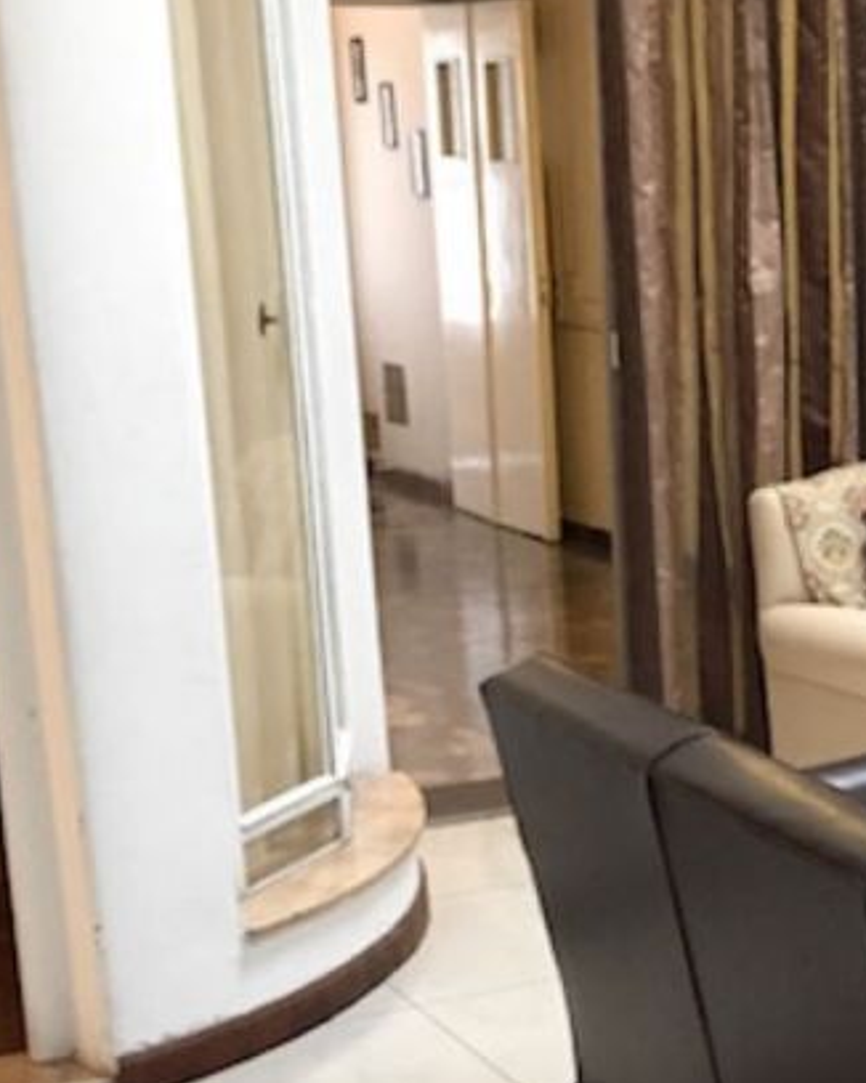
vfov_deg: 25.4
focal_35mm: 74
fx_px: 2373
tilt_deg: -16.3
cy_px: 836
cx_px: 1031
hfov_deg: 19.5
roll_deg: +0.2
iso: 250
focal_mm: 4.15
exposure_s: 1/33
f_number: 2.2
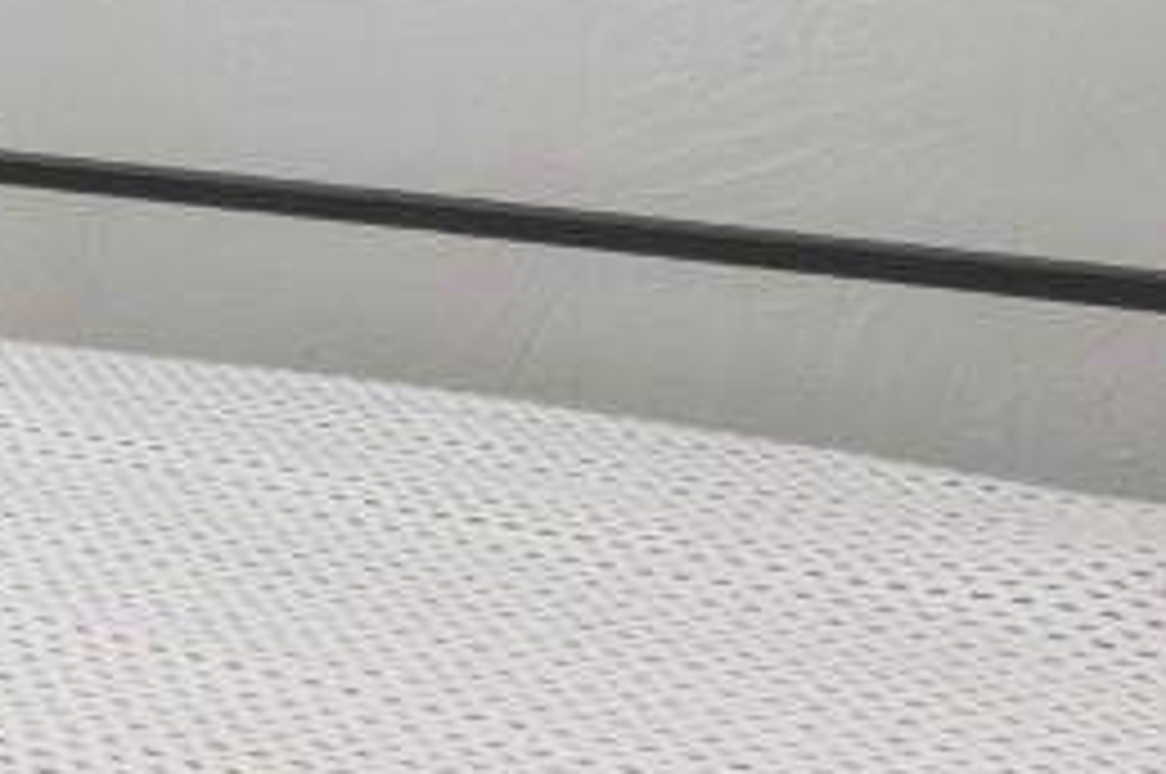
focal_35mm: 94
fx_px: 3041
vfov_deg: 13.7
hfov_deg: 15.8
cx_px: -1319
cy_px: -374
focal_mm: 10
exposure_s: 1/3
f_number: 4.5
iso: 100
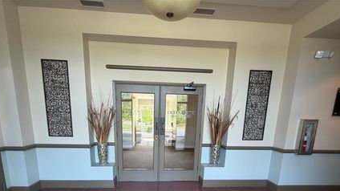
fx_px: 162
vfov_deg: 57.0
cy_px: 150
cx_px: 163
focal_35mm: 18
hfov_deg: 92.6
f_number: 2.2
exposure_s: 1/120
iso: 125
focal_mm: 2.22
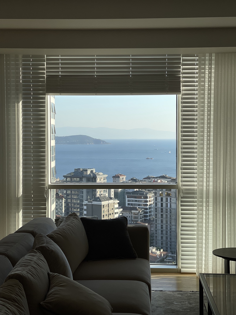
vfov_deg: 30.3
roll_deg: +0.0
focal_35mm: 64
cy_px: 158
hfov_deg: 22.9
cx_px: 118
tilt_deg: -2.2
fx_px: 582
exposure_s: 1/986
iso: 32
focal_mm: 7.5
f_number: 2.2
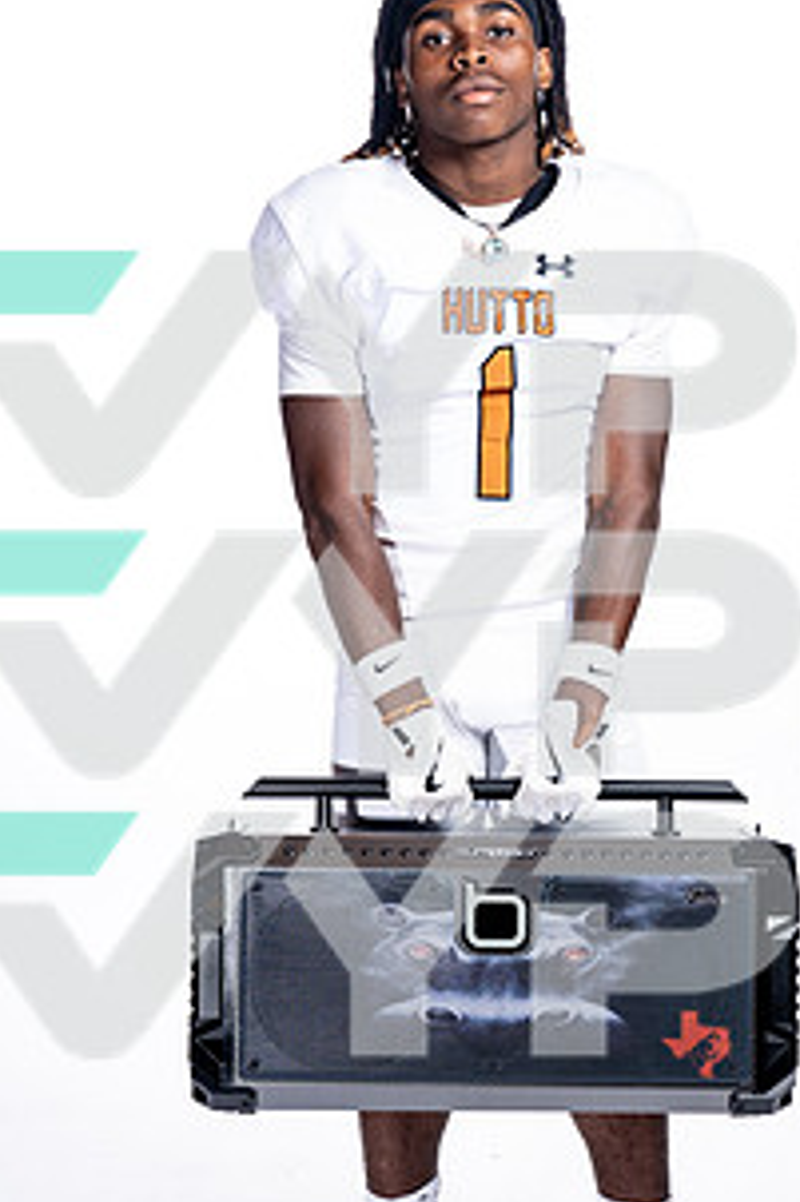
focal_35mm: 70
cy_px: 657
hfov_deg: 19.4
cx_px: 494
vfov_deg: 28.8
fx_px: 2336
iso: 400
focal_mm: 47
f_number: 5
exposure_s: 1/250
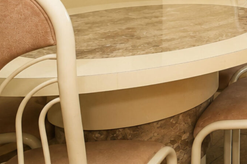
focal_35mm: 57
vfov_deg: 20.6
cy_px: -76
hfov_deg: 24.4
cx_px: 397
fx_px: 391
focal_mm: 10
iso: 2000
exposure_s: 1/60
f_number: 7.1
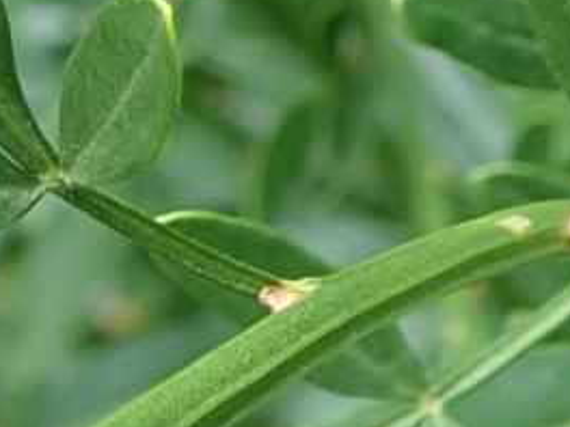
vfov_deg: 6.4
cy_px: 759
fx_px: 3738
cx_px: -421
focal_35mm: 227
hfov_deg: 8.4
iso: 125
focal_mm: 5.5
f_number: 2.3
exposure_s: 1/125
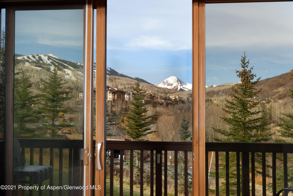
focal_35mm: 35
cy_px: 98
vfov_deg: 37.9
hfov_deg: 54.4
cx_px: 146
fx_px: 285
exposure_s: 1/1250
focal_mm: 35
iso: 1000
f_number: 7.1
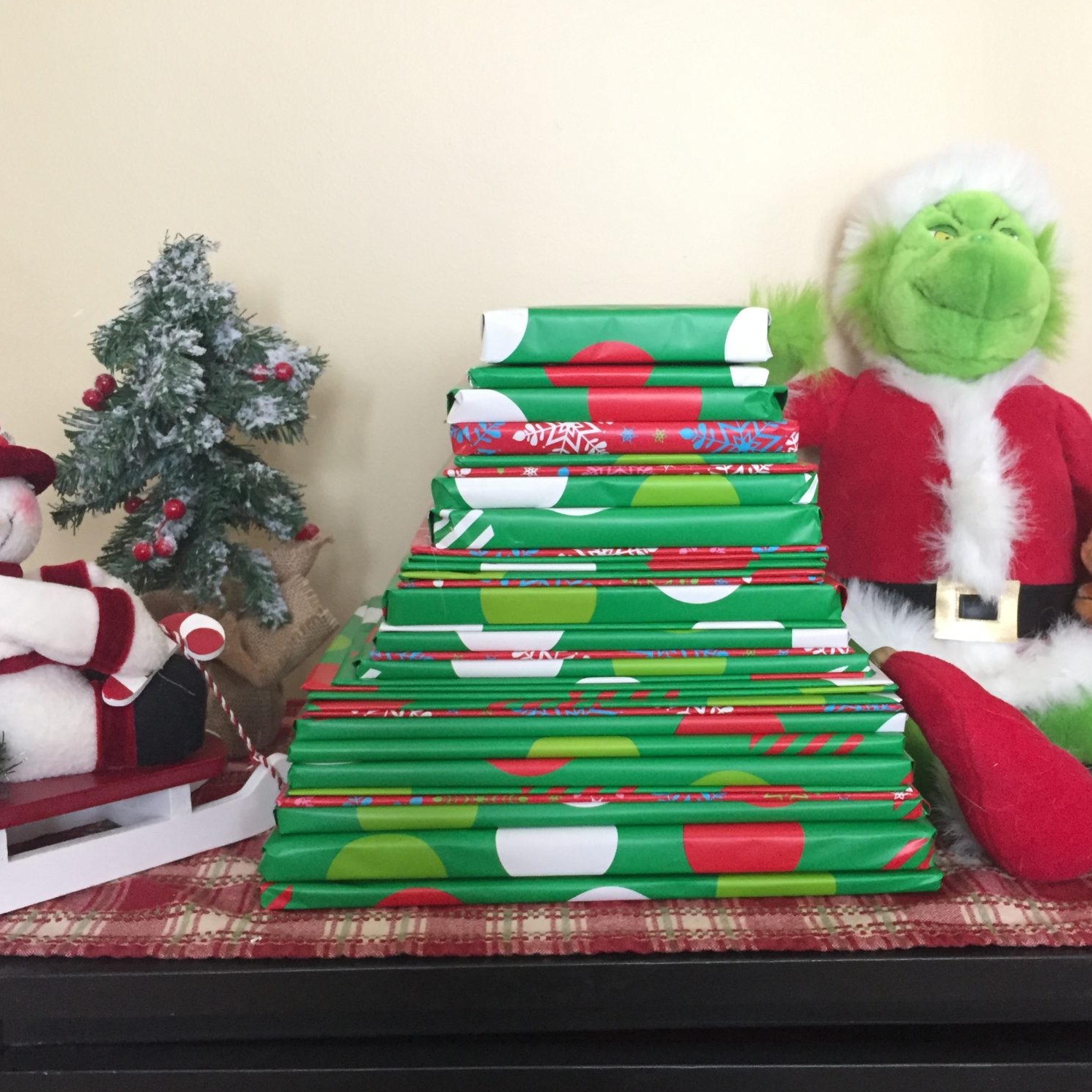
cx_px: 596
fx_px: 1249
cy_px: 553
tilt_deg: -10.3
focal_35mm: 35
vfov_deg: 47.2
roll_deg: +0.6
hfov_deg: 47.2
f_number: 2.2
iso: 200
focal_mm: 4.15
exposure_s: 1/30
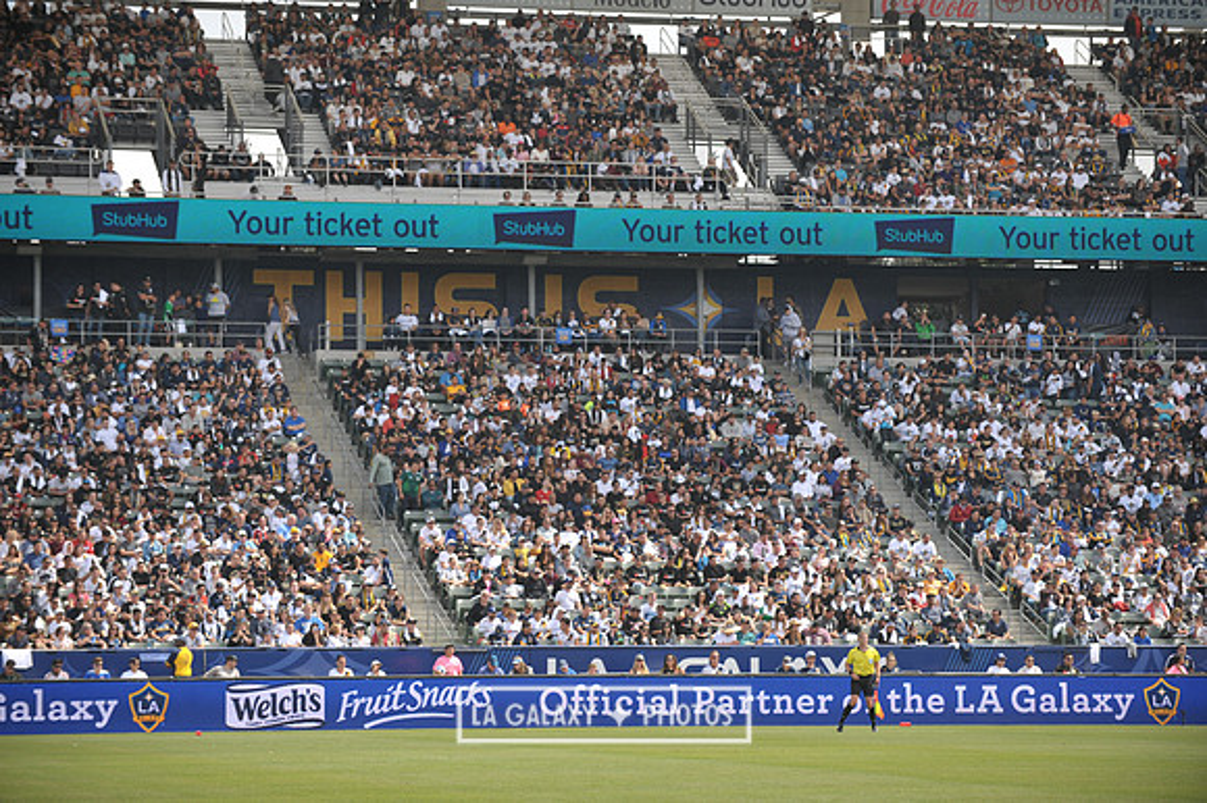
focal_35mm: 125
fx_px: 4188
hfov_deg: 16.4
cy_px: 402
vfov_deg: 11.0
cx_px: 604
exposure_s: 1/2500
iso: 320
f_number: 3.5
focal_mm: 125
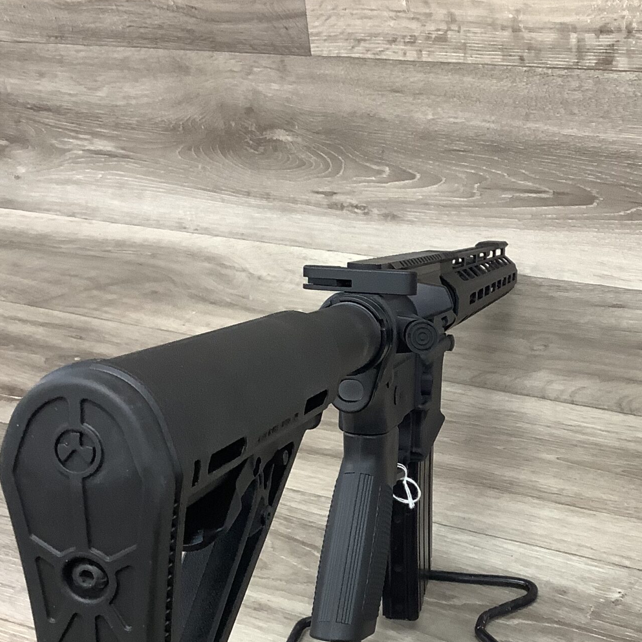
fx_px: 1154
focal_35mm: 55
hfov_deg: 30.7
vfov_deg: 30.7
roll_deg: +3.1
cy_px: 464
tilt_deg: -30.2
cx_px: 450
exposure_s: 1/60
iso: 125
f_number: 2.4
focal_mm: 3.3
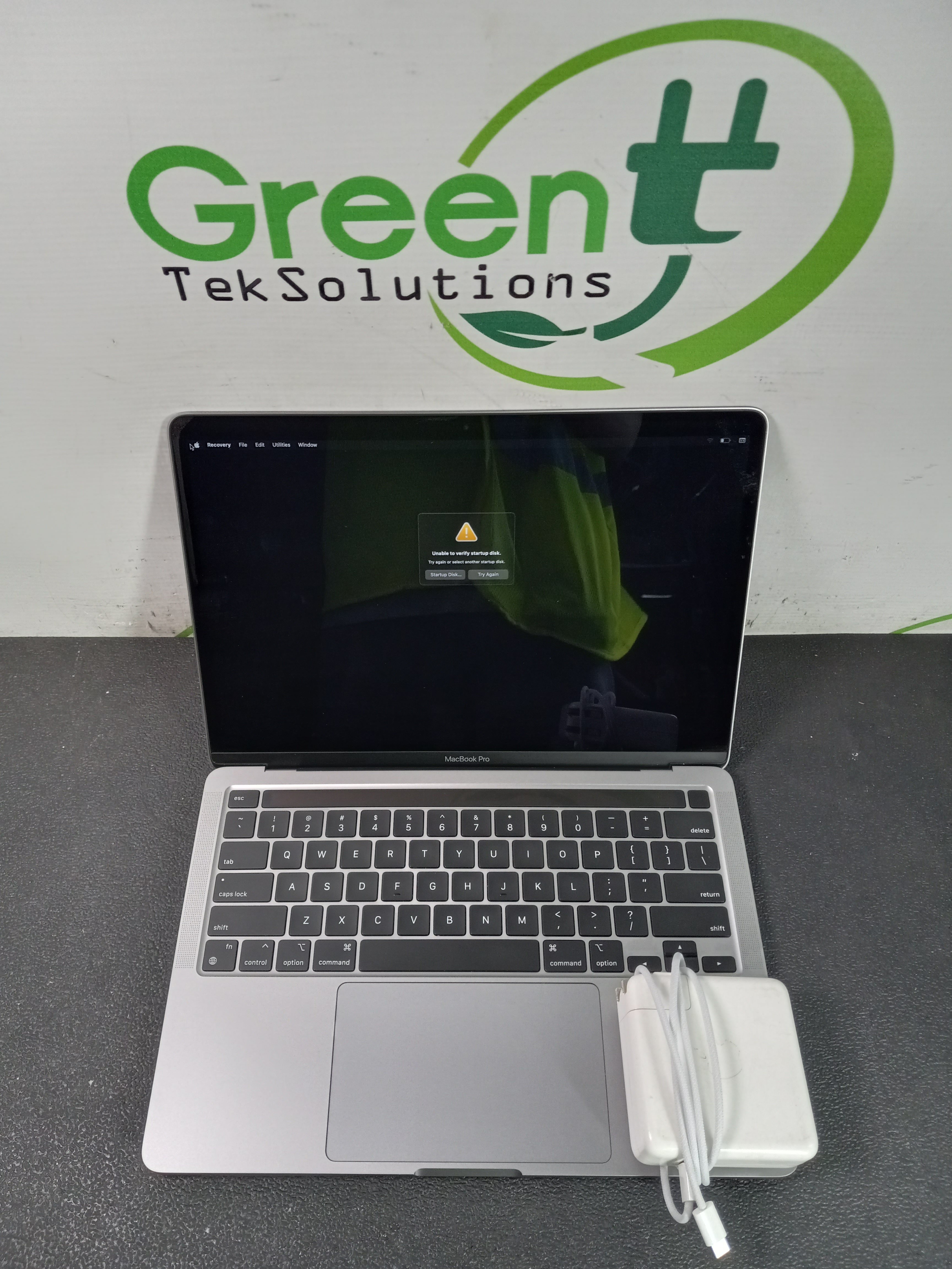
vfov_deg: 65.3
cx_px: 476
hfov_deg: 51.4
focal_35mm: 27
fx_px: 990
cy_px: 634
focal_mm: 3.94
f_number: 1.8
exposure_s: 1/120
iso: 160
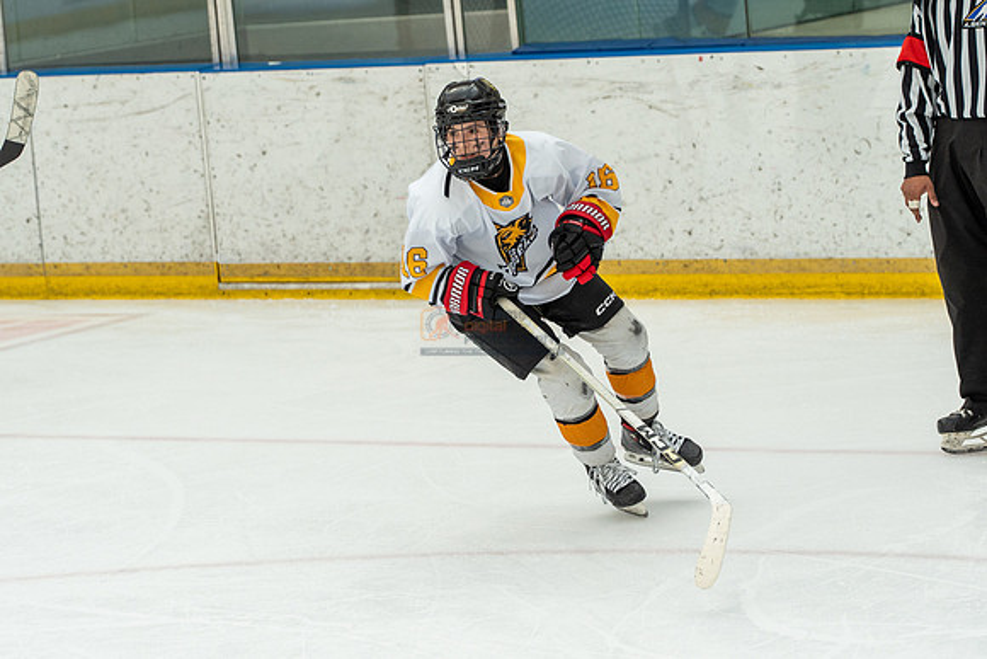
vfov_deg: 8.6
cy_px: 330
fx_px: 4360
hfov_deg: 12.9
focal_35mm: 159
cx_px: 494
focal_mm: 106
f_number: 3.5
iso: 800
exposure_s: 1/1600
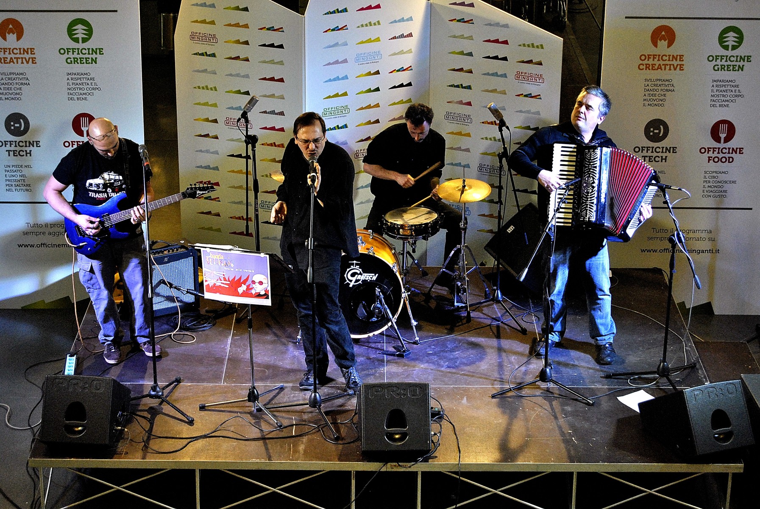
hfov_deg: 24.6
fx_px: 1744
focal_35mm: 82
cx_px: 380
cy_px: 254
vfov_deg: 16.6
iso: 800
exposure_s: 1/50
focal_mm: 55
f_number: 5.6
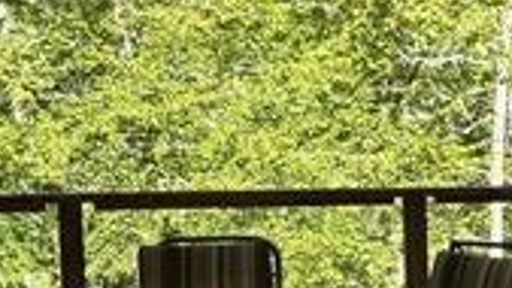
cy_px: 318
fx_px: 2145
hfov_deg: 11.6
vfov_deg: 7.6
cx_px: 1163
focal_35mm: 158
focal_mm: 6.76
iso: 80
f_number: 1.78
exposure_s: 1/782
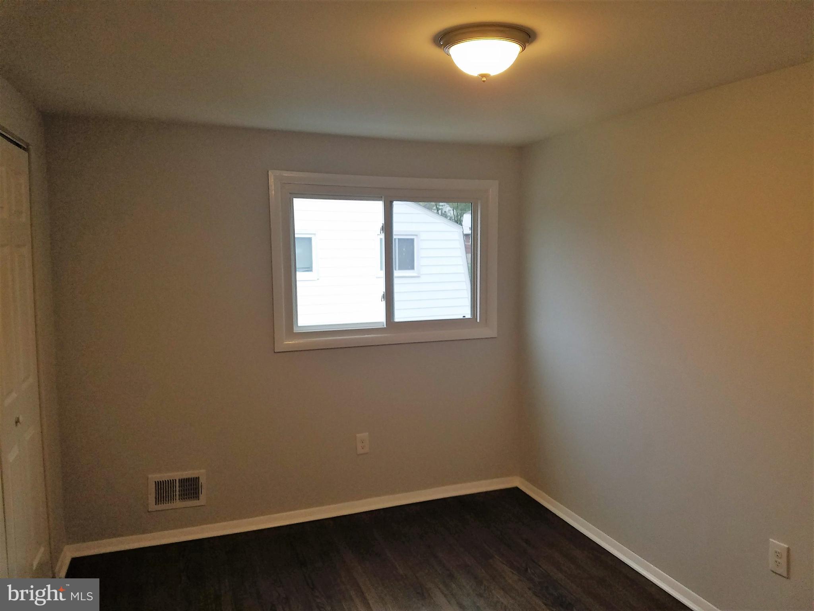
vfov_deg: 53.1
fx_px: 611
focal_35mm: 26
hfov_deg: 67.3
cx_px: 407
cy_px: 306
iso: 100
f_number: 1.7
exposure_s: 1/120
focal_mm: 4.2
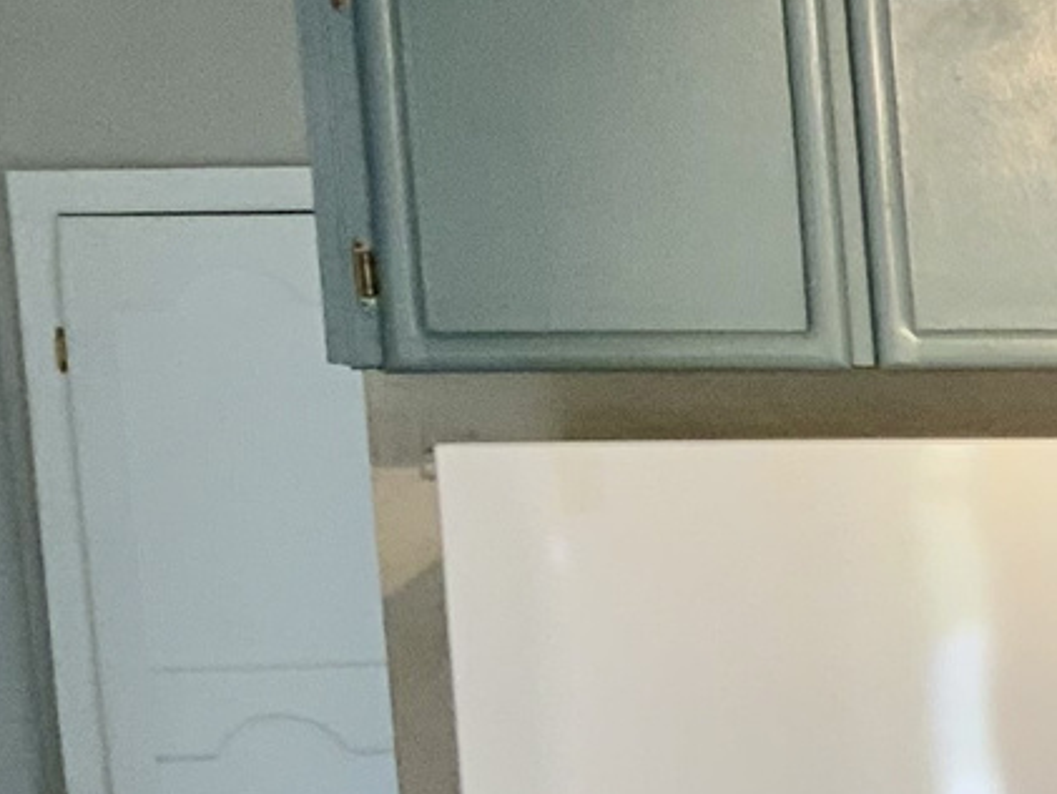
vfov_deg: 10.2
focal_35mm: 141
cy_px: 1166
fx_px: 4307
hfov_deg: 11.8
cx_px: 2408
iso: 64
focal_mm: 3
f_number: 1.8
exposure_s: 1/60
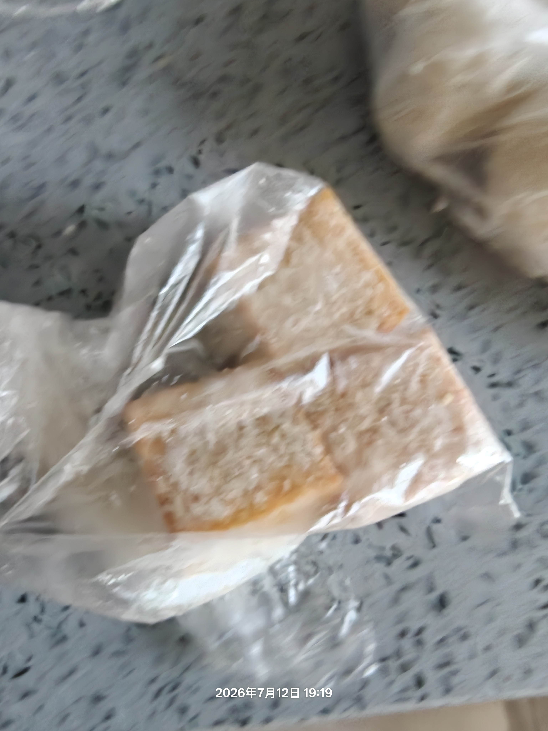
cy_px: 366
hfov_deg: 58.9
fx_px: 485
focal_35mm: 23
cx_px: 274
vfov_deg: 73.9
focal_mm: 2.3
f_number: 2
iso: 2000
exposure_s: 1/33
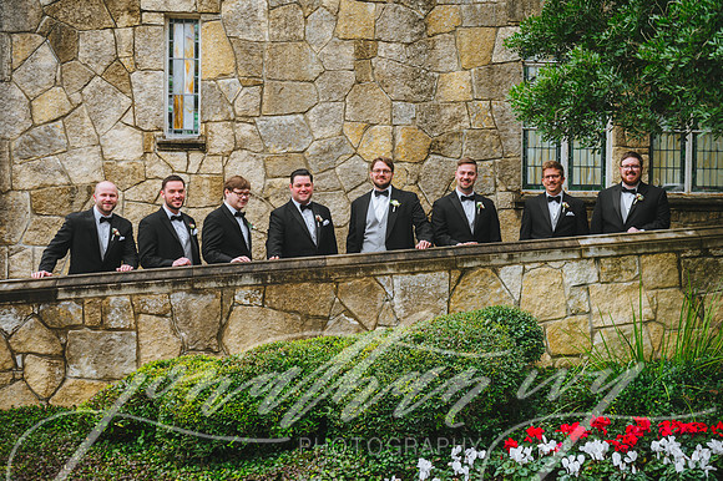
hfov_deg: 46.4
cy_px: 240
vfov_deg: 31.9
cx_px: 362
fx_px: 843
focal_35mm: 42
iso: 250
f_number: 3.5
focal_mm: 42
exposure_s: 1/320
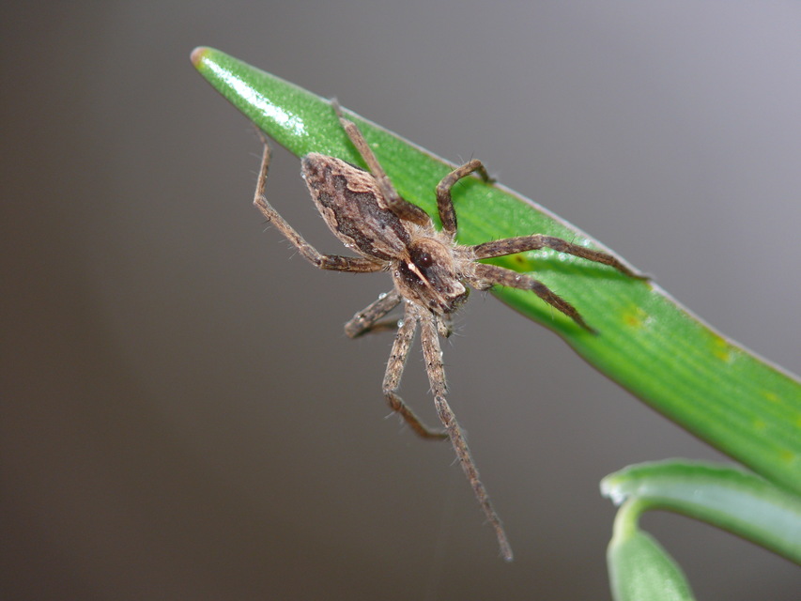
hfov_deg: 5.1
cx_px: 400
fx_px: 9026
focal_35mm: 390
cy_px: 300
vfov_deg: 3.8
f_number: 3.7
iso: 100
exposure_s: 1/100
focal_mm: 82.5
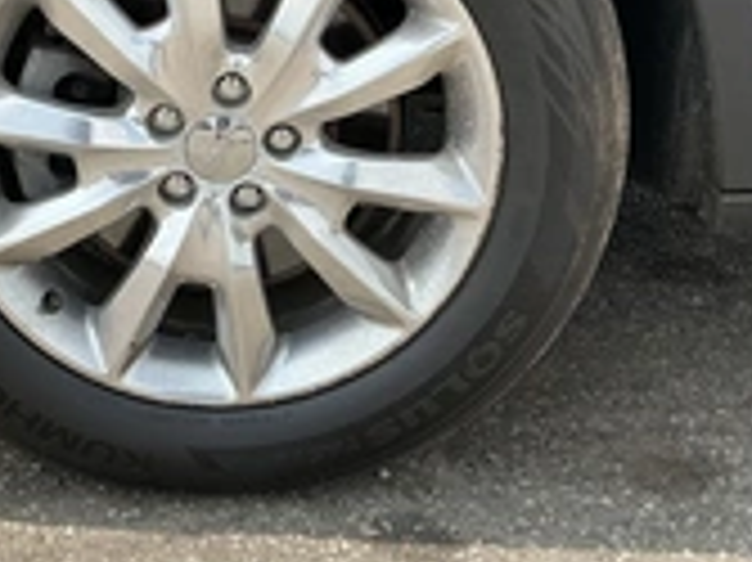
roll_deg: +2.4
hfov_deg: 28.8
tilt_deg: -19.8
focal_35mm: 67
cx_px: 239
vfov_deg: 21.5
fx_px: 1454
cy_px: 72
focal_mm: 3
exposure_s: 1/666
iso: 25
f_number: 1.8
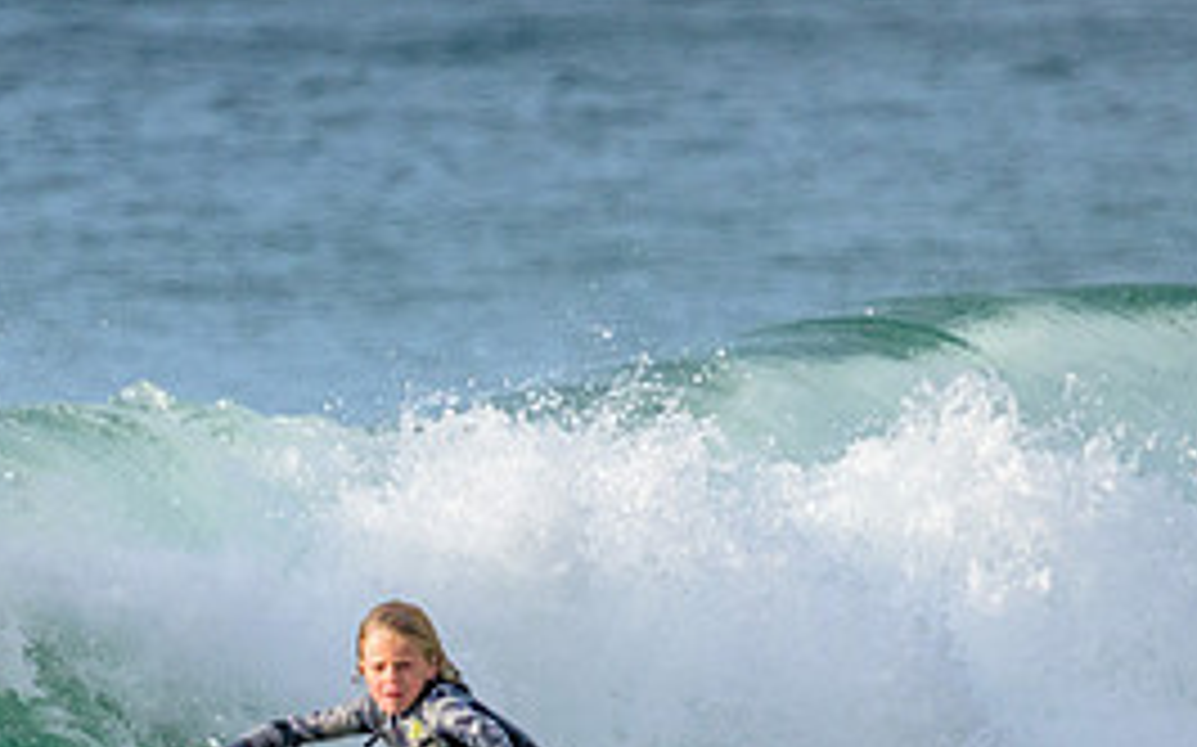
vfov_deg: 0.7
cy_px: 848
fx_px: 58075
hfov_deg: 1.2
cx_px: 369
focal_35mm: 1781
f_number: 11
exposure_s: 1/1250
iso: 2800
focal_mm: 800
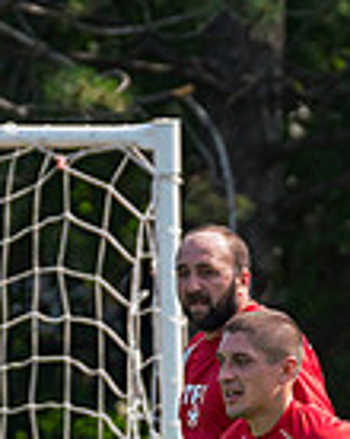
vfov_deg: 1.5
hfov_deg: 1.2
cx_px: -432
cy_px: 688
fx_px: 16753
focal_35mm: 1291
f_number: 3.2
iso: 400
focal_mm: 187
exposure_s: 1/3200
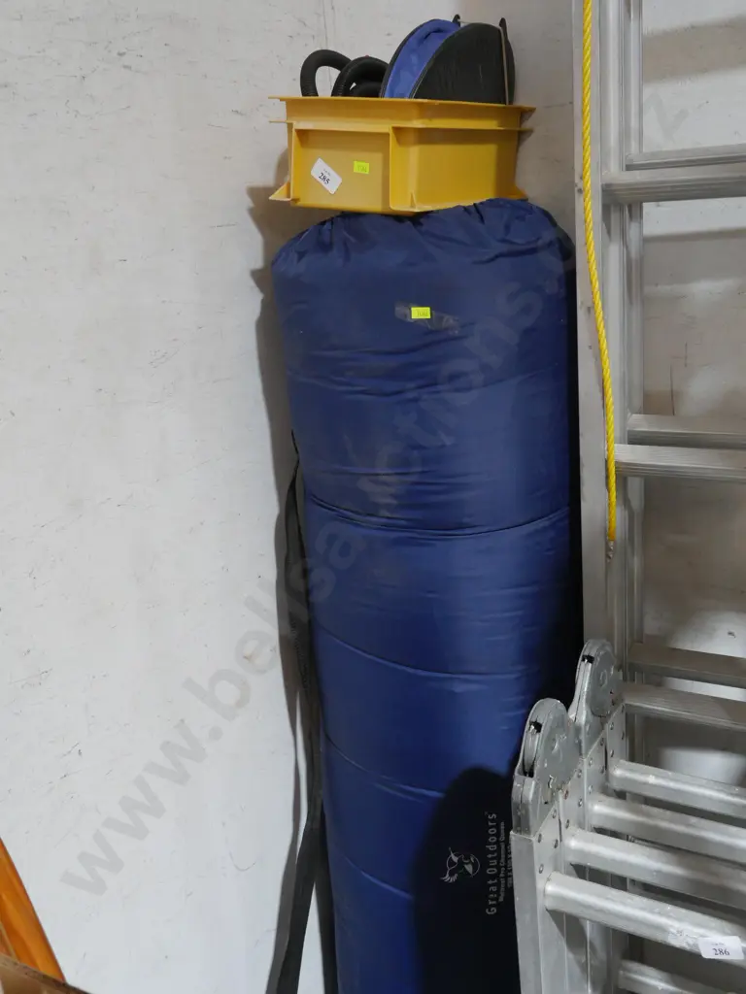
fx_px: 1034
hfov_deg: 39.7
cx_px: 373
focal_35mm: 36
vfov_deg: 51.4
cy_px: 497
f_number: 4
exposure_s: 1/60
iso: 1250
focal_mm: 18
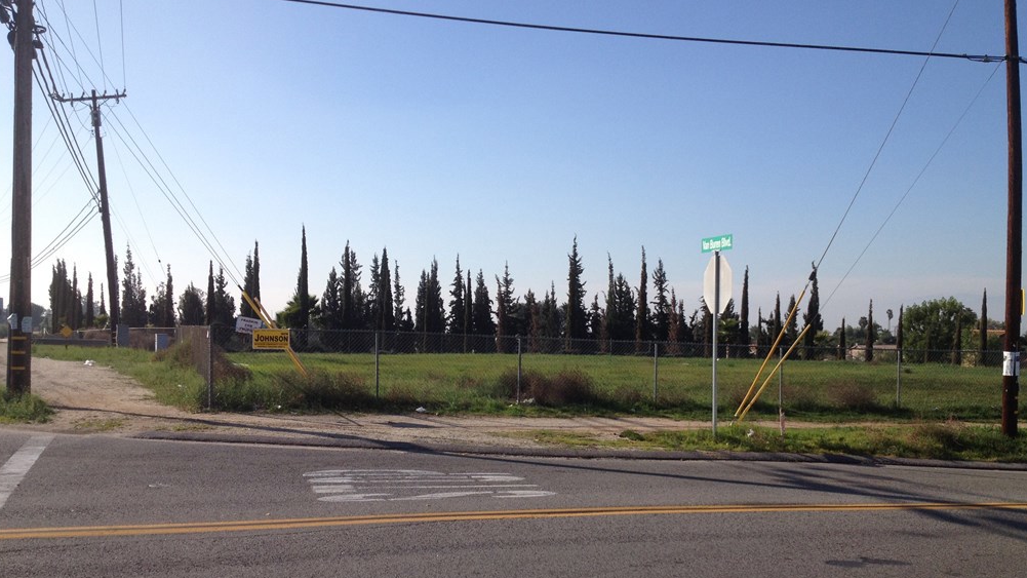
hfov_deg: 51.6
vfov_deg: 30.3
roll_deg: +0.7
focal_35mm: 39
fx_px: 1062
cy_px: 361
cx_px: 516
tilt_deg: -3.6
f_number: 2.4
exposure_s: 1/2045
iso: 50
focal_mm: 4.28
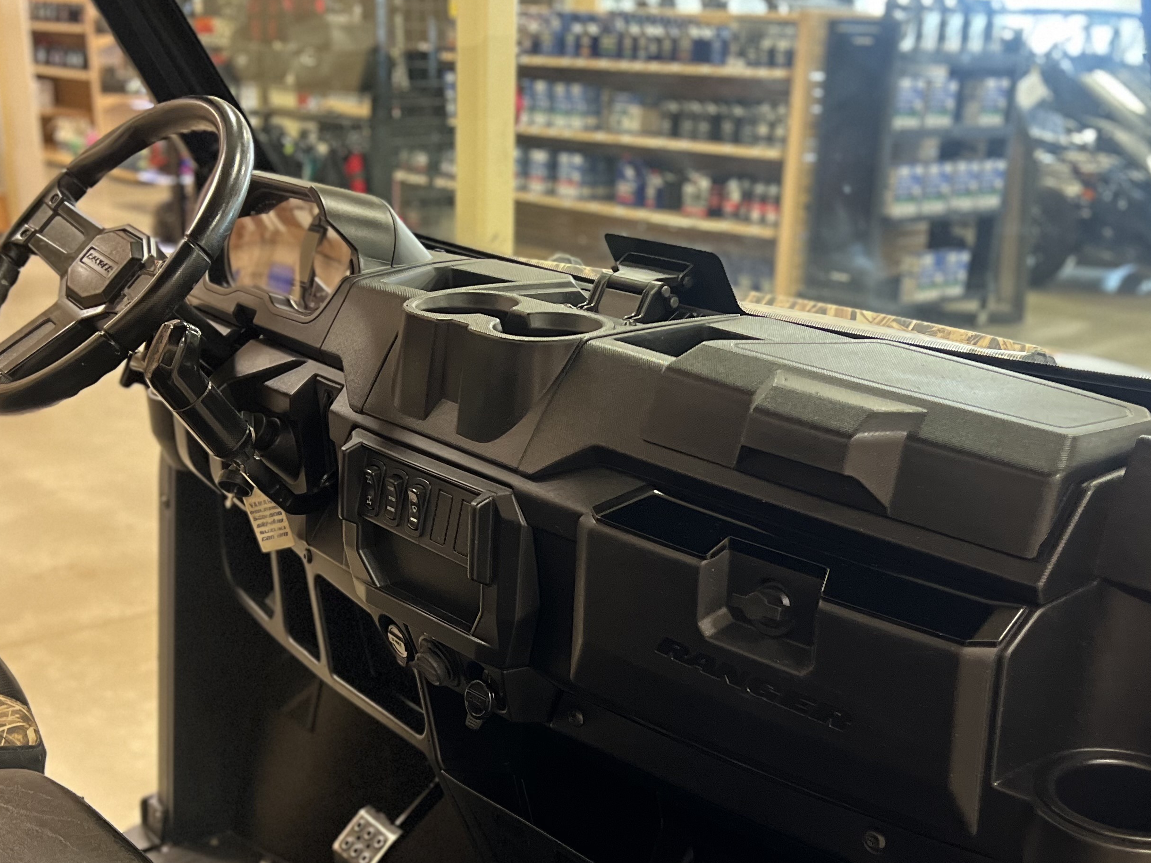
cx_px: 583
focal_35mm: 43
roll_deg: -2.1
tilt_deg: -23.1
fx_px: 1430
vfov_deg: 33.0
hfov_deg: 43.9
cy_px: 639
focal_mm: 5.7
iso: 500
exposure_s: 1/60
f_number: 1.5
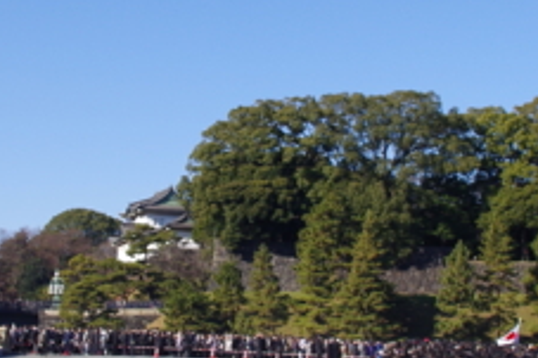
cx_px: 225
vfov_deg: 14.4
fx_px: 1419
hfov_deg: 21.5
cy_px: 206
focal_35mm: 95
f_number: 7.1
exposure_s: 1/250
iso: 100
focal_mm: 18
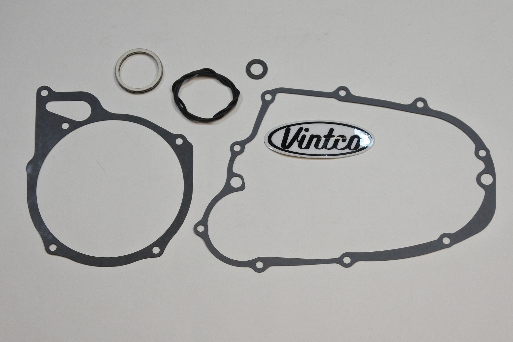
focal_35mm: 56
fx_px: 798
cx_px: 256
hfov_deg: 35.6
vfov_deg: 24.2
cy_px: 171
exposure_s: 1/125
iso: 640
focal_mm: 21
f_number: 4.8
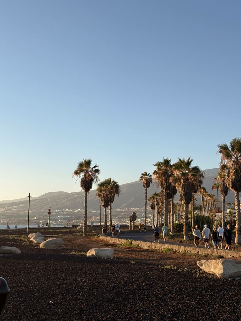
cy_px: 160
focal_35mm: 52
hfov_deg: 28.0
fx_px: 483
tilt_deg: +8.2
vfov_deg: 36.8
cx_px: 120
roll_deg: -1.3
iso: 32
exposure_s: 1/1590
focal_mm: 5.96
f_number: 1.6
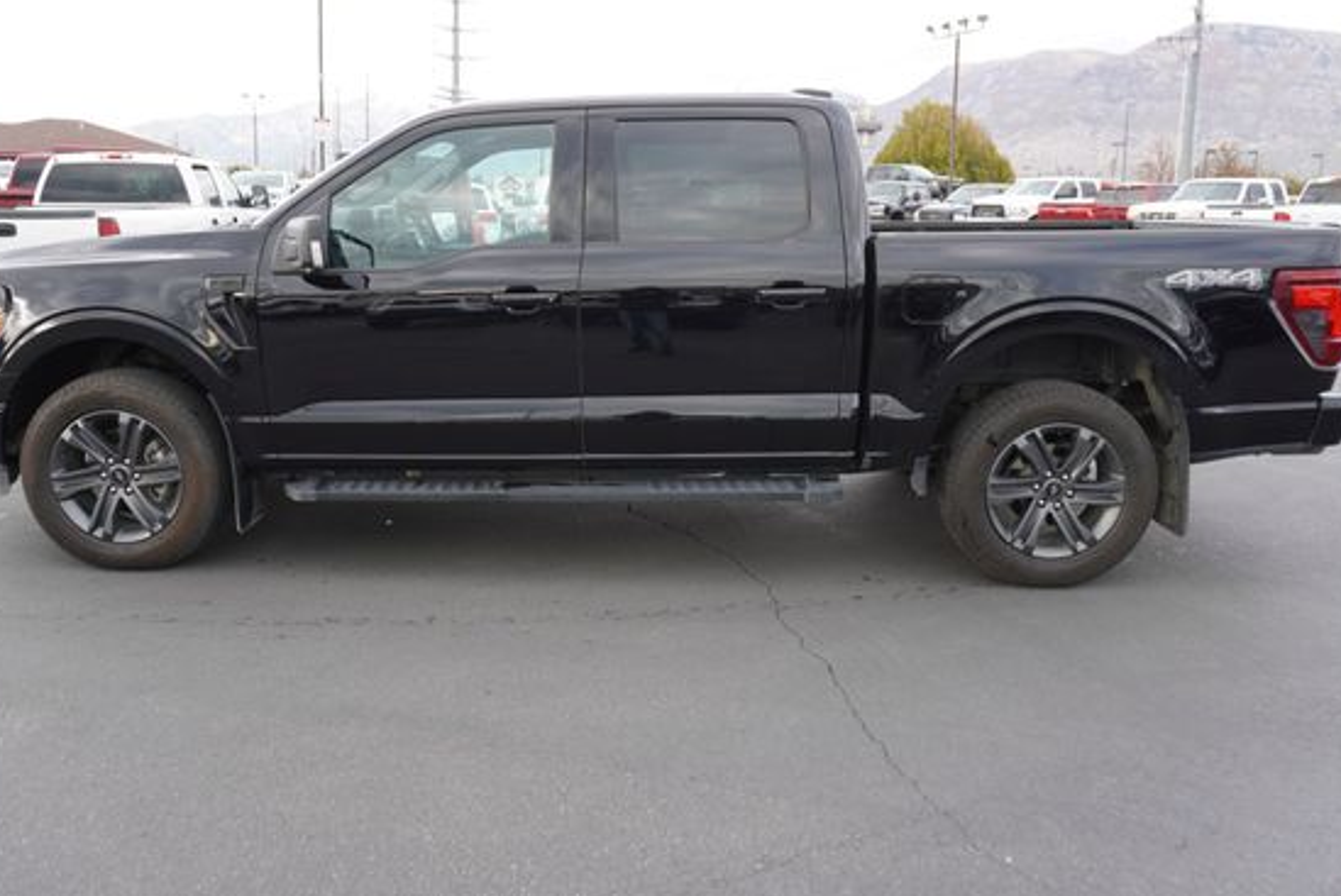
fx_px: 1044
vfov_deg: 46.3
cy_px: 381
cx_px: 628
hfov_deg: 65.4
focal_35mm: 28
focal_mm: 16
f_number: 4
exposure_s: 1/60
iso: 125
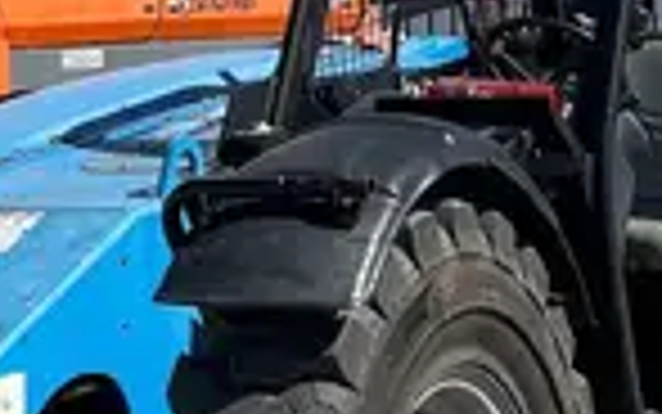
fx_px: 2473
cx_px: 239
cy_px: -533
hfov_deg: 15.2
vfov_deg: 8.8
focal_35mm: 137
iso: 50
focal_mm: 5.1
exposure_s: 1/3876
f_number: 1.6
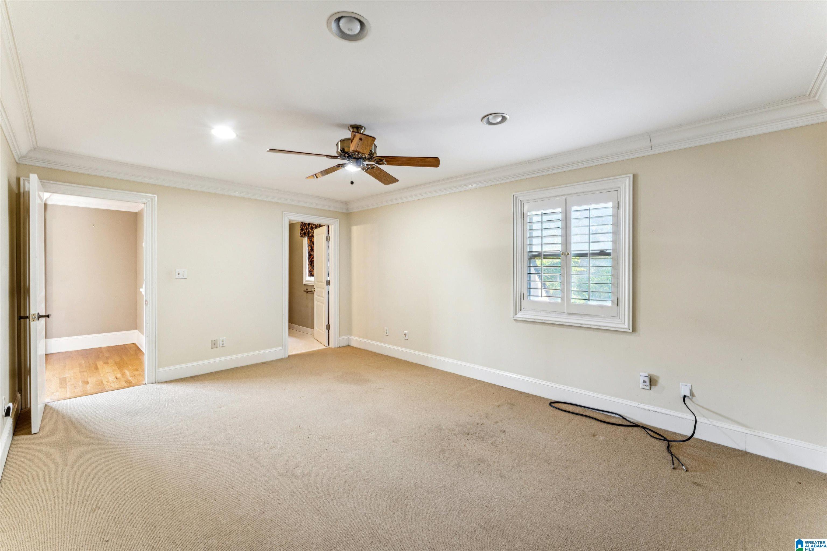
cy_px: 276
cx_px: 414
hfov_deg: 104.3
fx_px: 322
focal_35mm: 14
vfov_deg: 81.2
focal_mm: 14
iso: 400
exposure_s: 1/3.33
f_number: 13
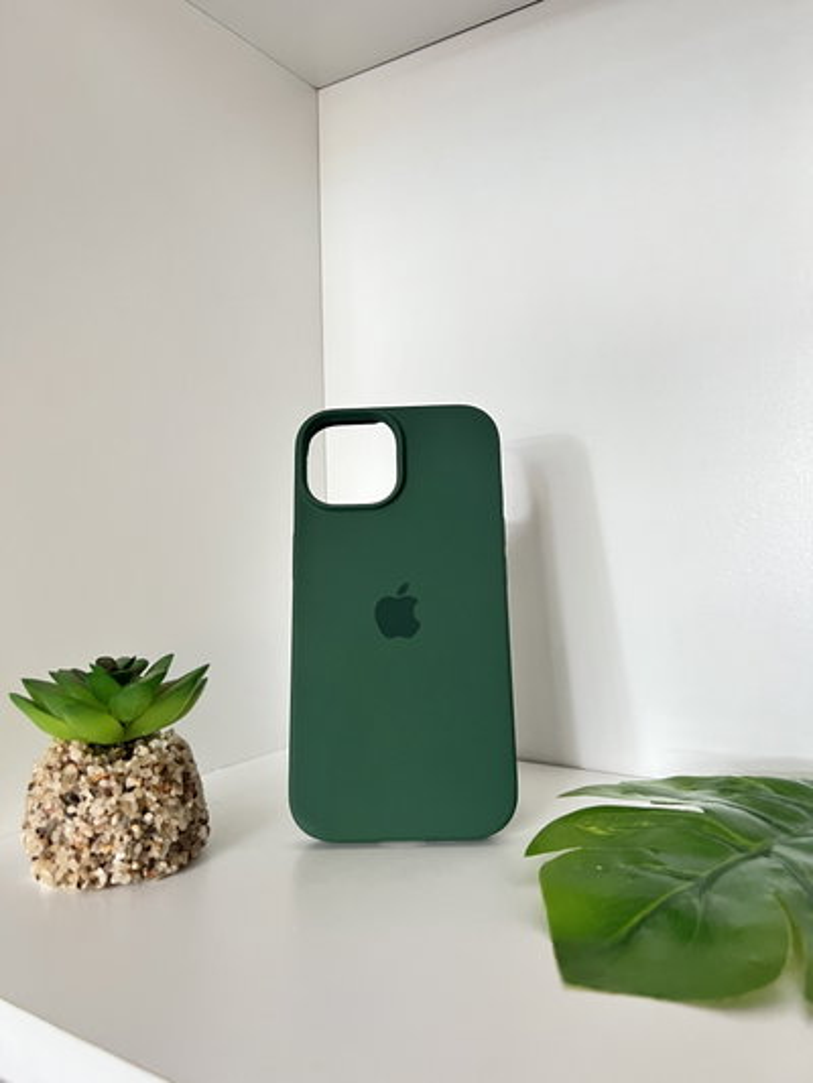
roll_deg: +2.5
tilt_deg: -1.2
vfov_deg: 67.3
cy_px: 542
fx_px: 814
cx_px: 406
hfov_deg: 53.1
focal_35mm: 26
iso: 500
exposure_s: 1/42
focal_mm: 5.7
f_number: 1.5
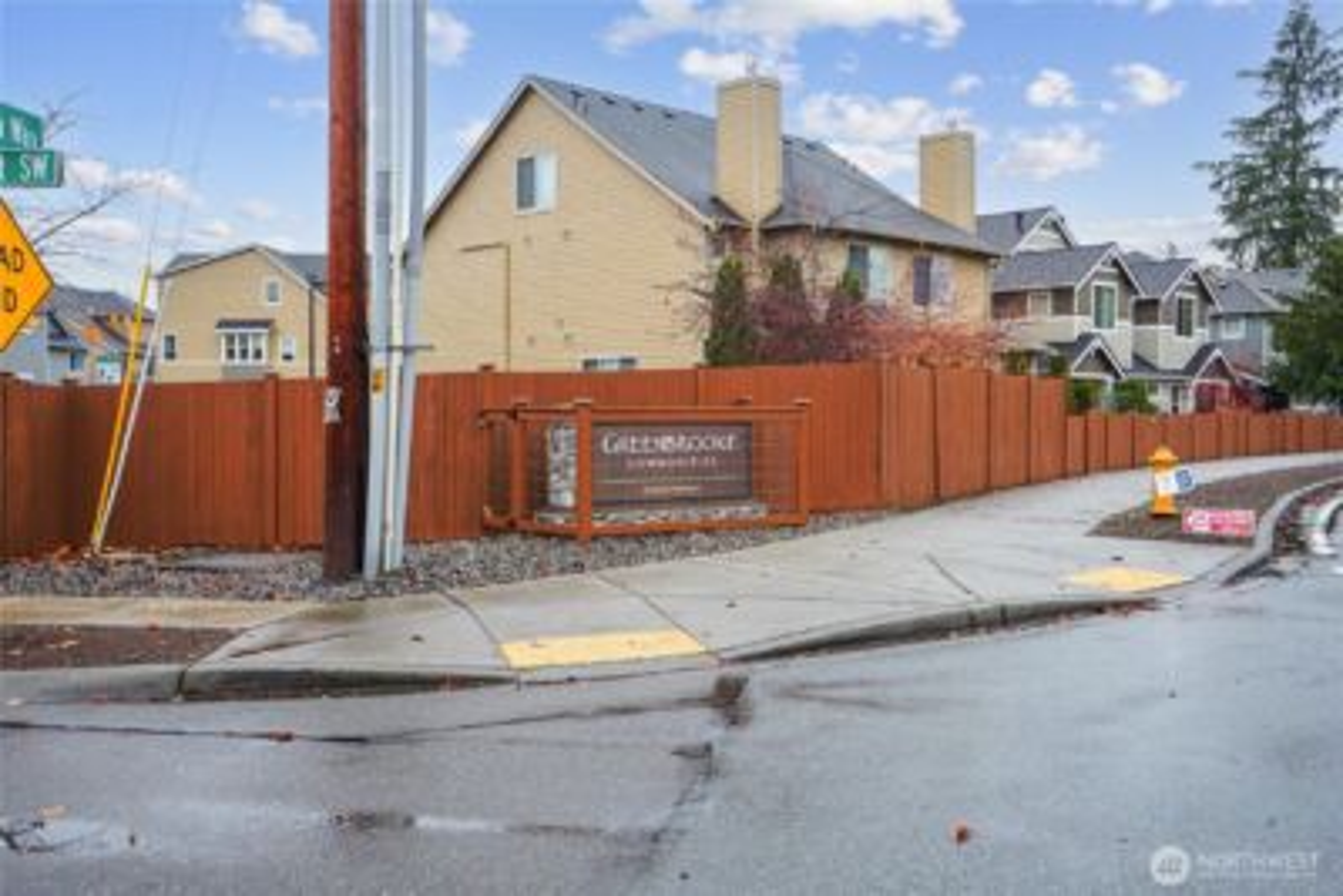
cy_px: 448
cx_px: 672
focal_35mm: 35
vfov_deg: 37.9
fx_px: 1306
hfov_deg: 54.4
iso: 250
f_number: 13
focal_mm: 35
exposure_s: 1/13
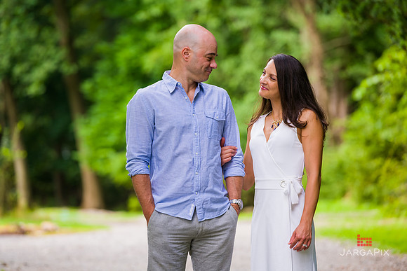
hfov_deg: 11.1
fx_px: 2092
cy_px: 136
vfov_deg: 7.4
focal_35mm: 185
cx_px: 204
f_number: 4
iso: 200
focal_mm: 185
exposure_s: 1/400
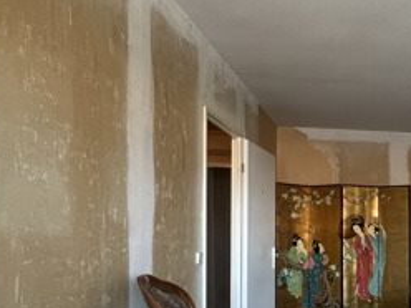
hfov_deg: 34.4
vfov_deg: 33.7
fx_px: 499
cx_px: 510
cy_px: 230
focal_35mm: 42
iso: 250
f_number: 1.8
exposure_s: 1/89
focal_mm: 1.57
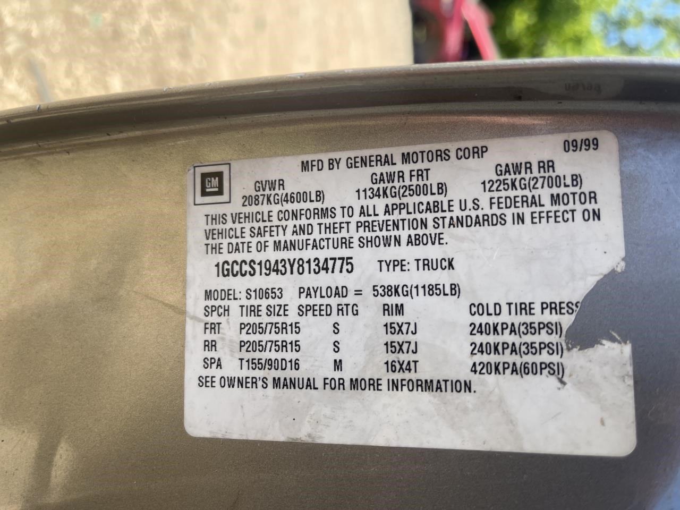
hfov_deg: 69.4
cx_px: 340
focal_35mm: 25
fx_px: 491
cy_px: 255
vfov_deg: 54.9
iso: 32
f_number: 1.6
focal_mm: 5.1
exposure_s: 1/881
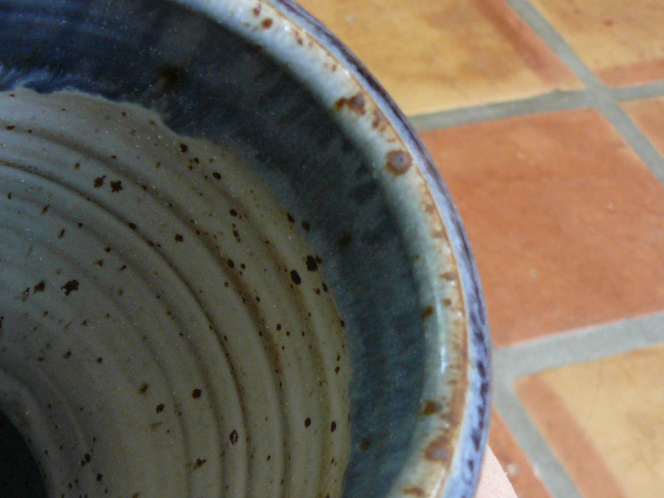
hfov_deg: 28.9
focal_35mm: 65
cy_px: 291
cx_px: 91
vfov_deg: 22.6
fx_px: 1247
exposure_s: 1/30
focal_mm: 6
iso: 160
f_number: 2.8
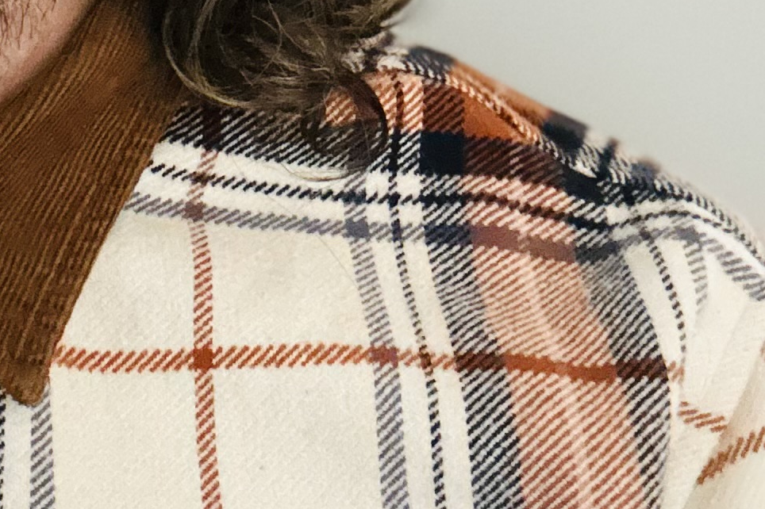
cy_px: -366
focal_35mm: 100
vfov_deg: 12.6
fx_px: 2124
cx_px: -138
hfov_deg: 19.3
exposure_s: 1/17
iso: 640
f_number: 1.9
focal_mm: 2.69
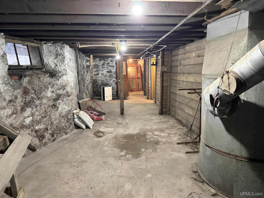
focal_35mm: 24
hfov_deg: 71.6
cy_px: 99
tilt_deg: -8.3
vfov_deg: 56.8
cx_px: 132
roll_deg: +3.8
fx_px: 183
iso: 640
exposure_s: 1/40
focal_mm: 6.76
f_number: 1.78
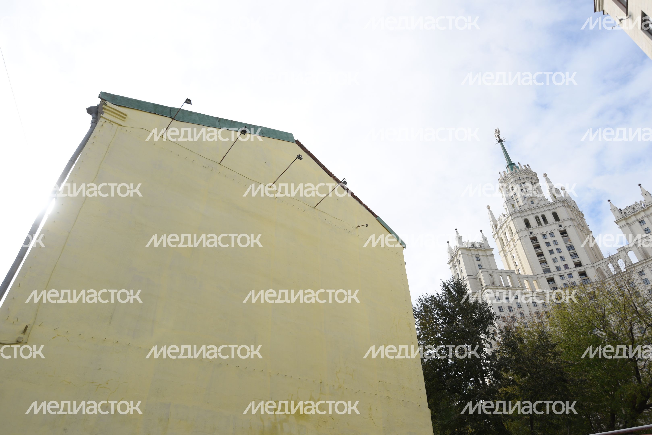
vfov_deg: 57.3
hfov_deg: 78.6
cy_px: 218
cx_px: 326
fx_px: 399
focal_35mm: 22
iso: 64
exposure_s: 1/400
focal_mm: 22
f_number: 5
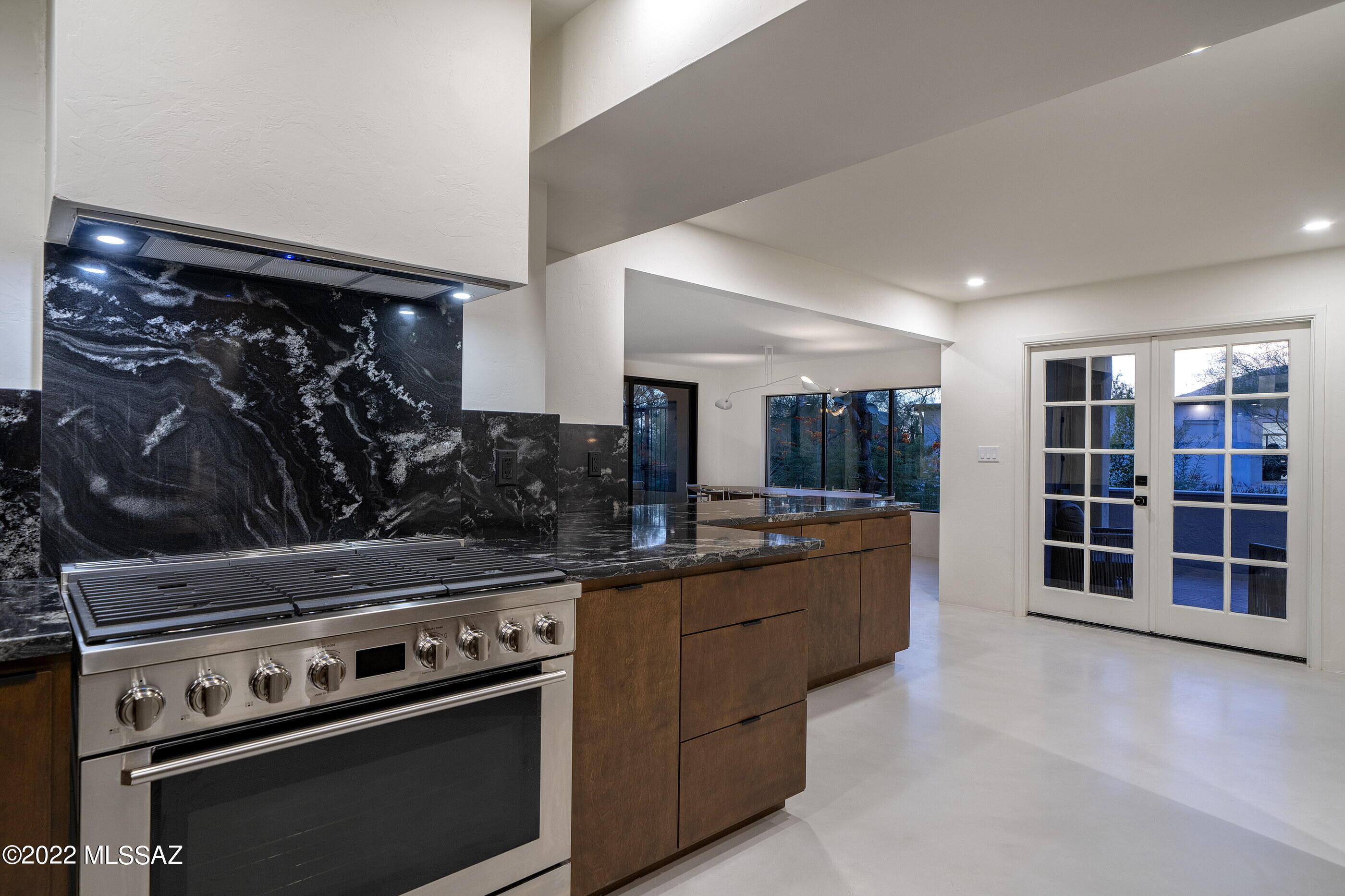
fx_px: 710
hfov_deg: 86.9
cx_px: 672
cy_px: 448
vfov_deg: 64.5
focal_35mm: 19
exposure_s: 1/3
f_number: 7.1
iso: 200
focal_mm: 19
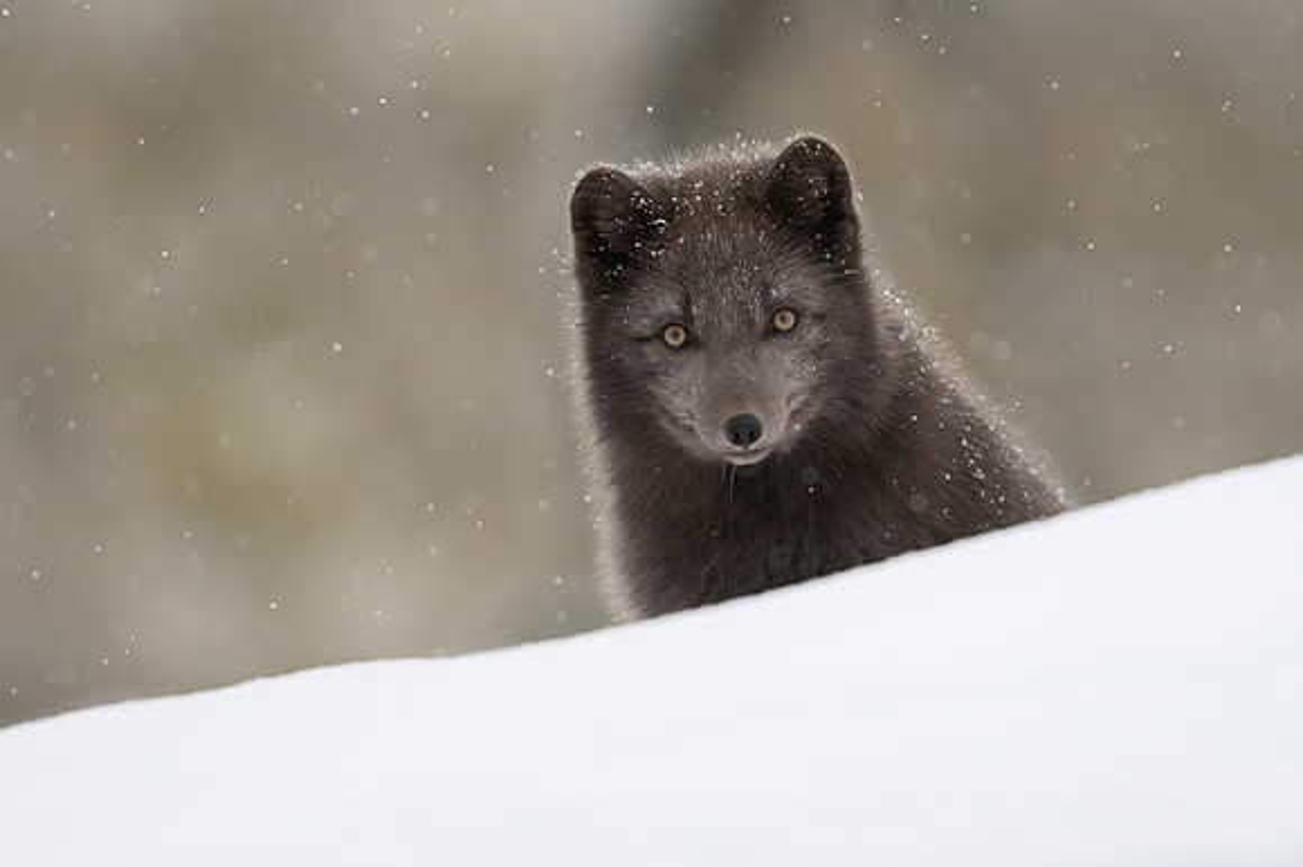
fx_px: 35700
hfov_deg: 2.1
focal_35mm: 987
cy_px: 329
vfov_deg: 1.4
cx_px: 763
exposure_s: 1/1600
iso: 800
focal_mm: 560
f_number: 4.5
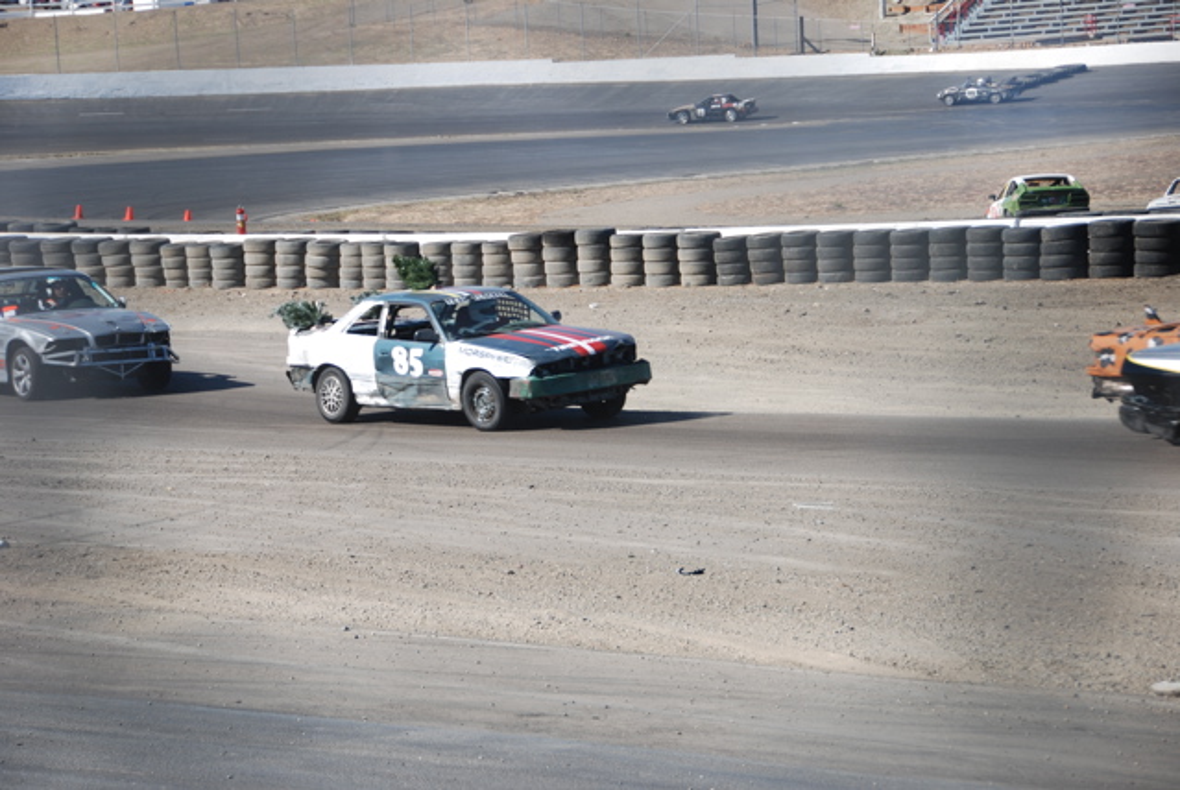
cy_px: 395
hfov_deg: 17.0
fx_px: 3939
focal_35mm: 120
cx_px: 590
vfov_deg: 11.5
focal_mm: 80
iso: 110
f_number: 5.6
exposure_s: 1/500
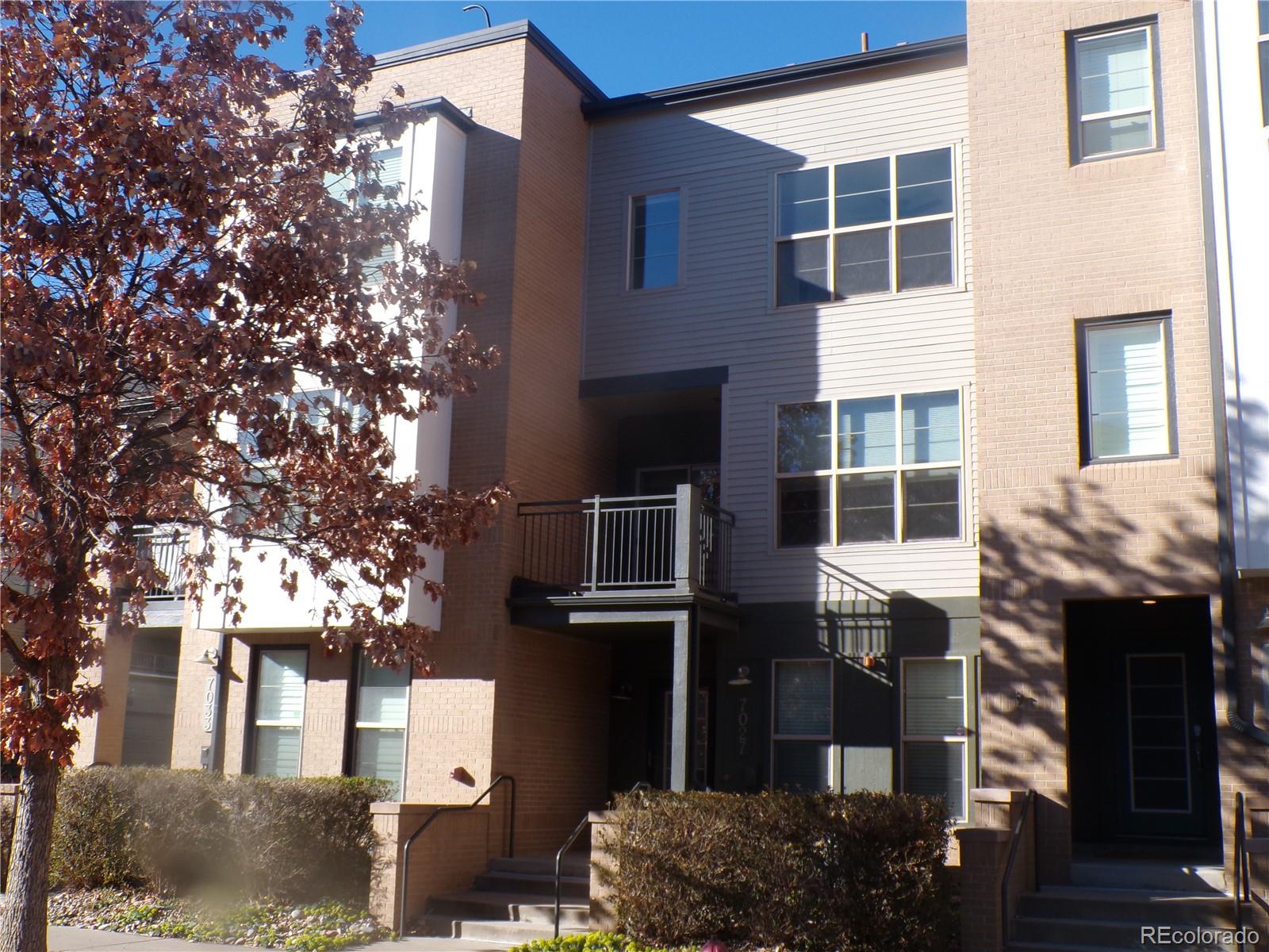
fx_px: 1356
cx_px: 634
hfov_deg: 50.1
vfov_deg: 38.7
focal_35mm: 37
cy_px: 476
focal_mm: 6.6
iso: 100
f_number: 4.9
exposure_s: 1/280
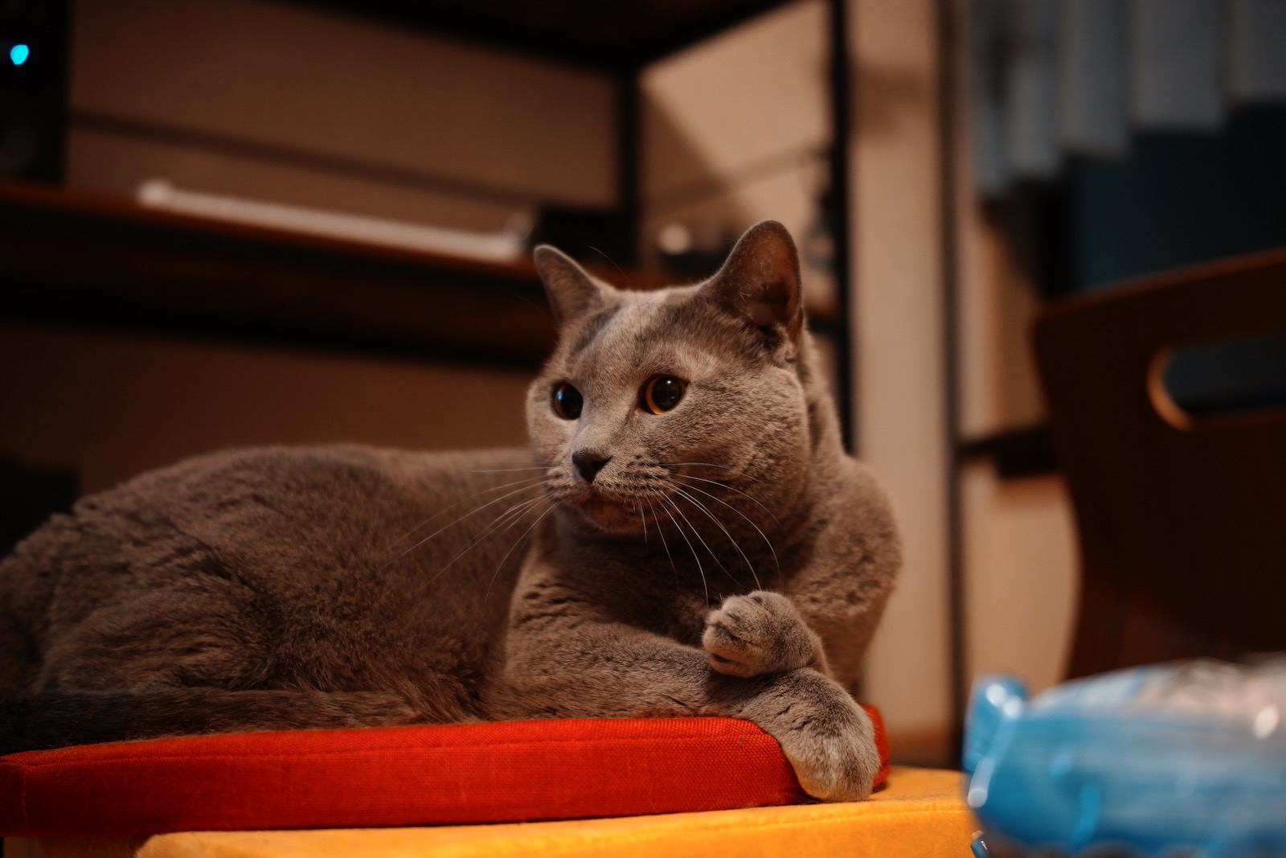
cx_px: 643
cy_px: 429
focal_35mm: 45
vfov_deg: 29.9
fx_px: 1608
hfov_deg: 43.6
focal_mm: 45
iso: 3200
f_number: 2.8
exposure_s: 1/30
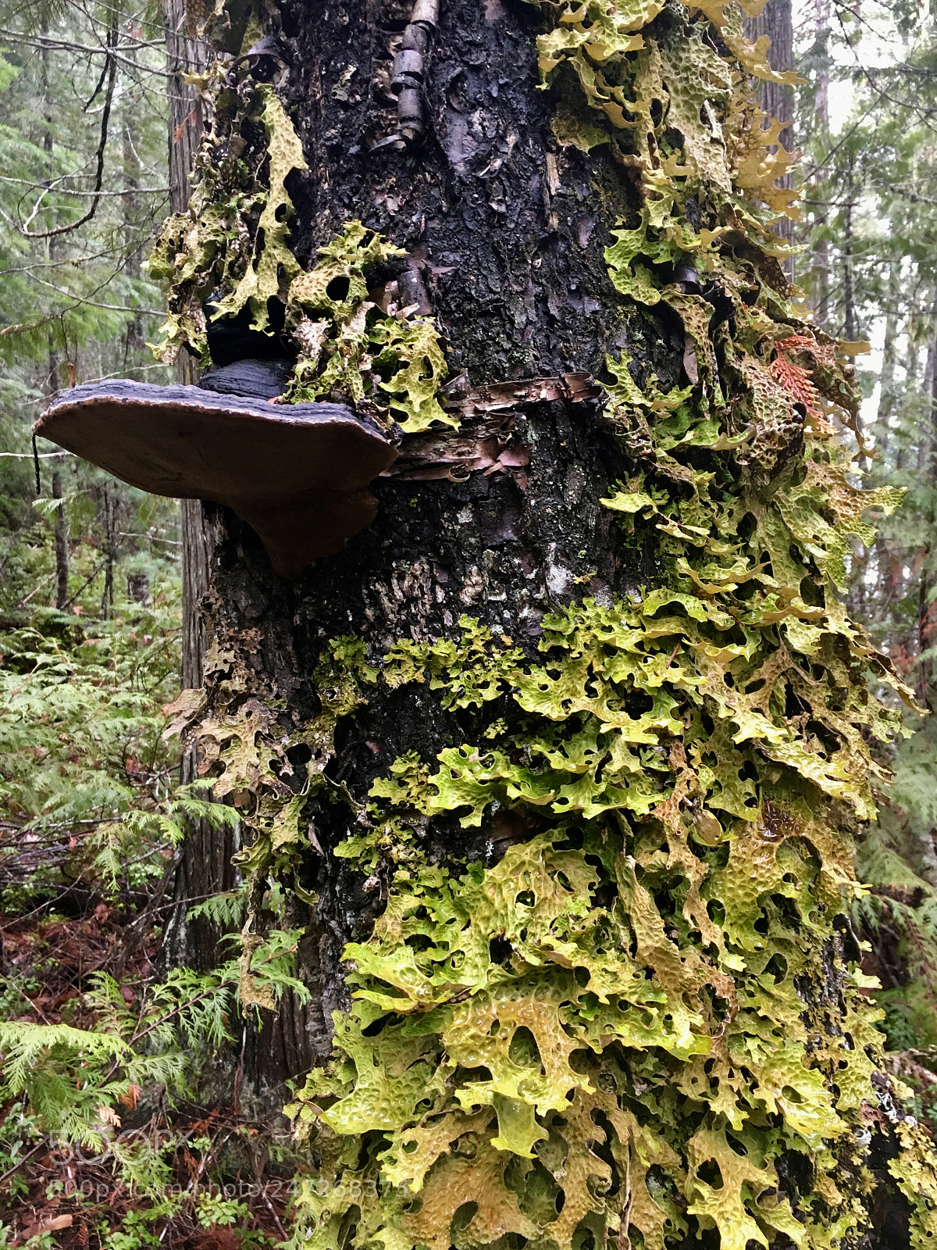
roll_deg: +1.3
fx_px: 1047
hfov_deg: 48.2
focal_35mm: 29
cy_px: 625
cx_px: 468
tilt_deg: -7.4
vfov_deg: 61.7
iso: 100
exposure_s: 1/30
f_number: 2.2
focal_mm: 4.15
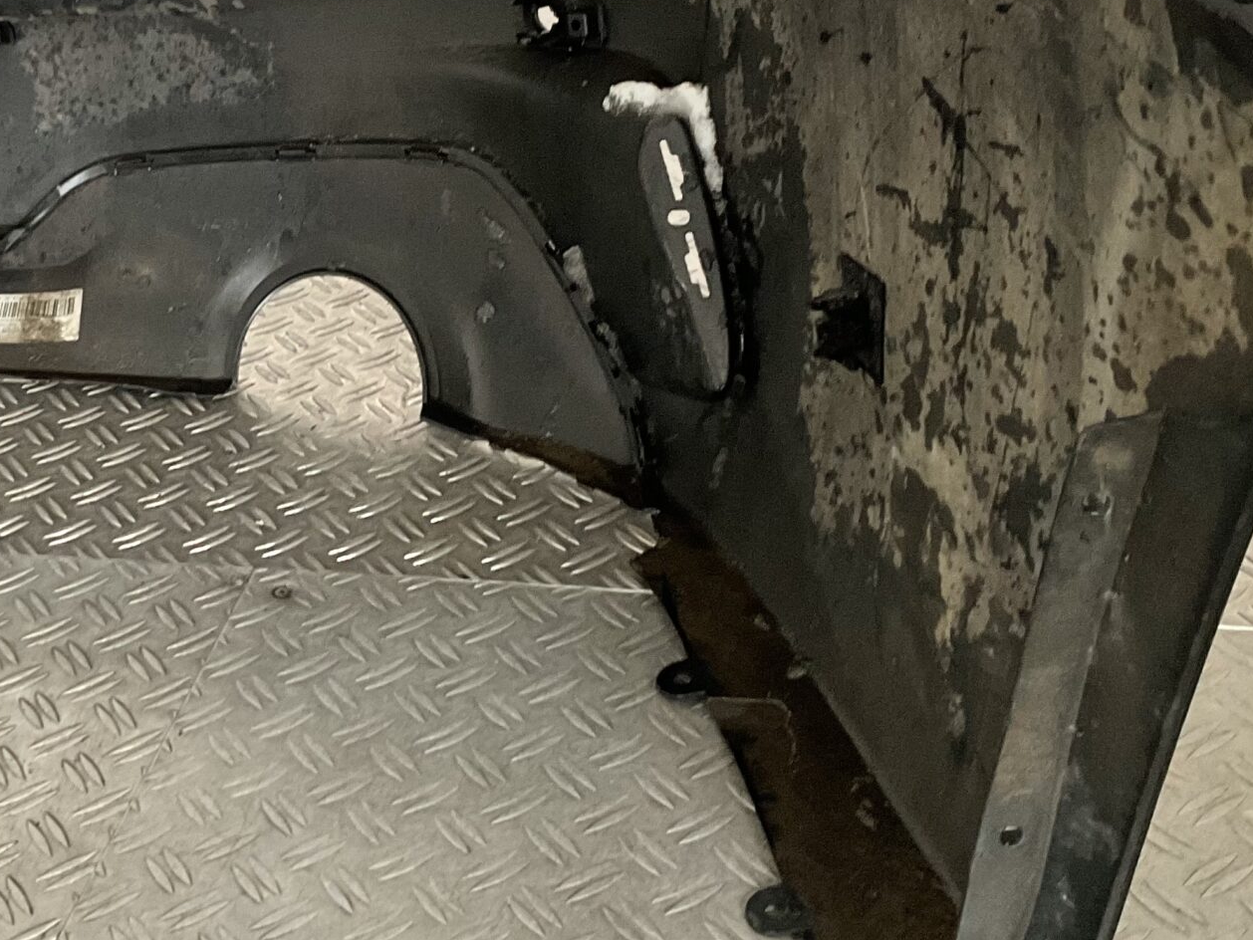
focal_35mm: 59
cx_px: 307
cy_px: 320
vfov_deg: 24.7
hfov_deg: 32.1
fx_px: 2136
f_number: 1.8
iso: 125
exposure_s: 1/50
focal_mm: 3
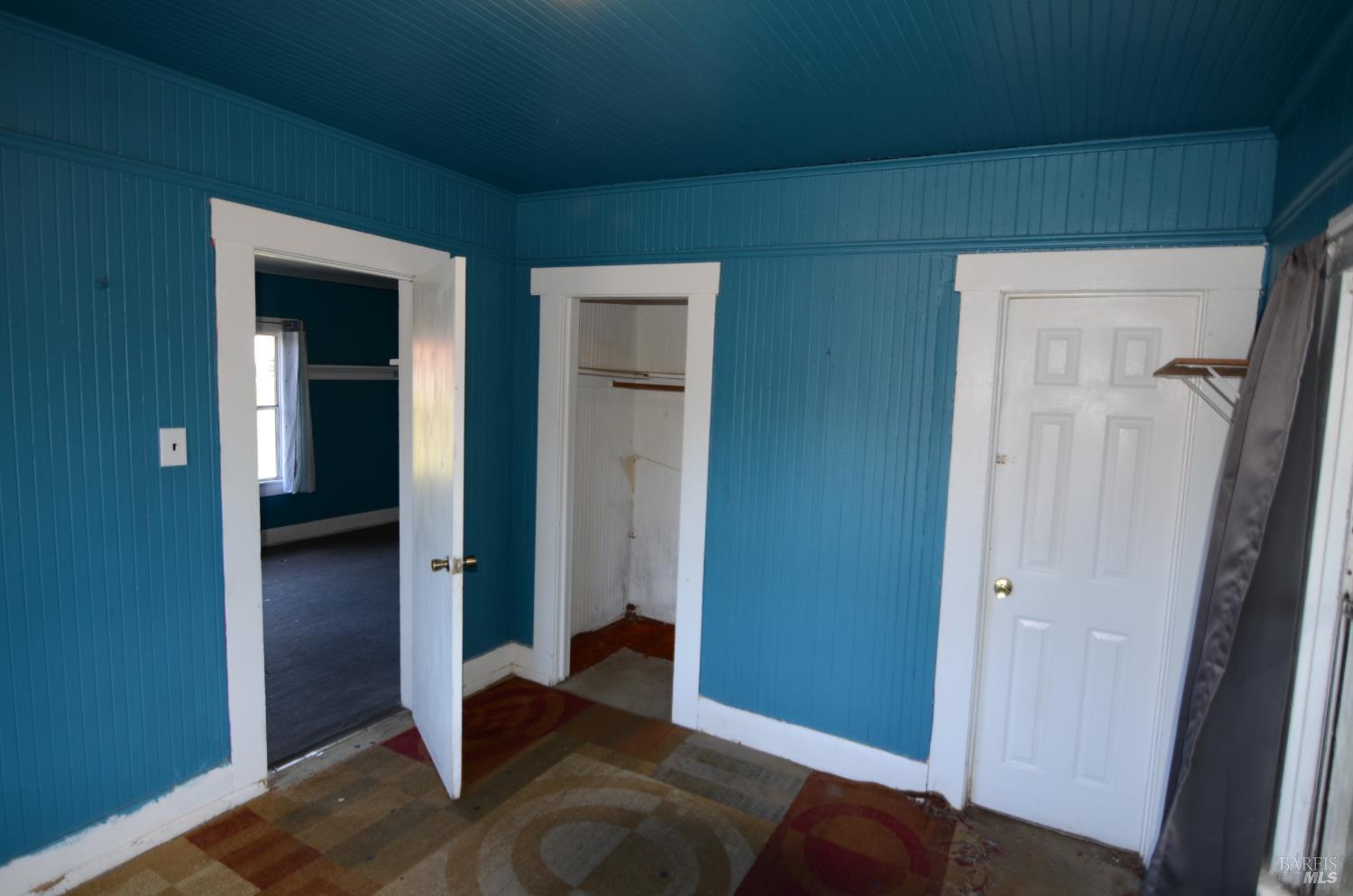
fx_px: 731
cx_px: 676
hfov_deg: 85.5
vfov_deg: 63.0
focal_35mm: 20
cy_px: 448
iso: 100
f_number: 2.8
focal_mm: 13
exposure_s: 1/60
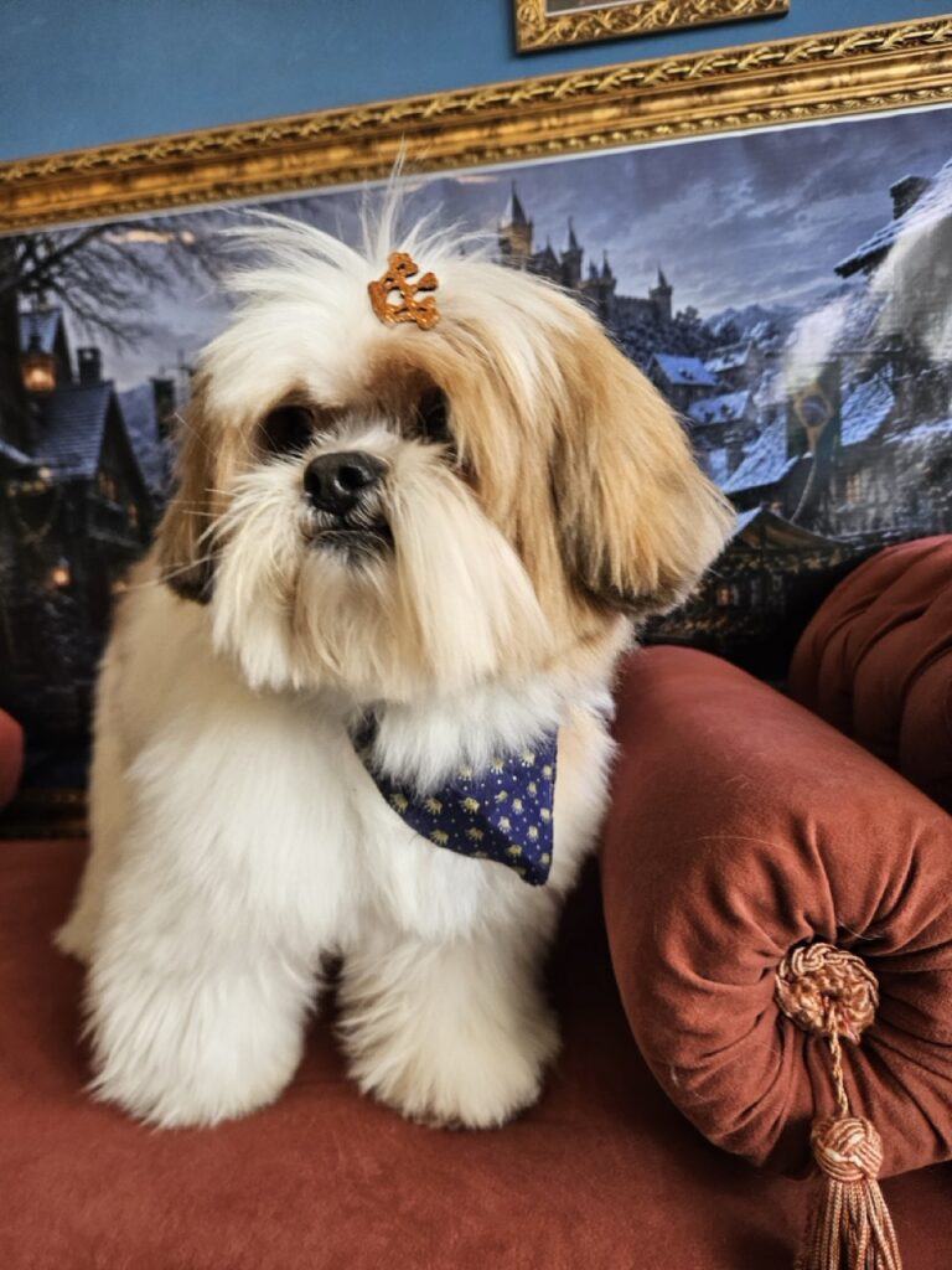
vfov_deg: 73.9
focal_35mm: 23
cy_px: 635
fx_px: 843
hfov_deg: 58.9
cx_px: 476
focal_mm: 5.4
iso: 200
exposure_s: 1/359
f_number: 1.8
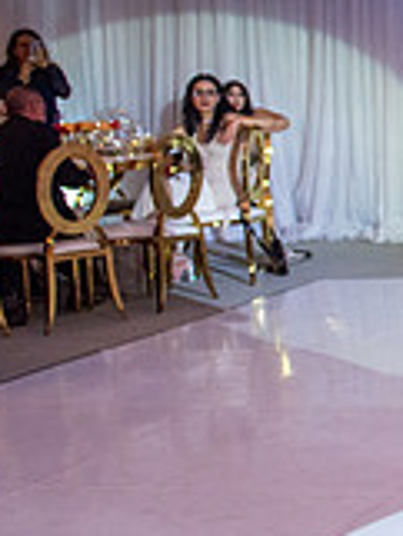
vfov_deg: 23.4
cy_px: 155
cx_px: 893
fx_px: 1287
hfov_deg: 13.9
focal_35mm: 83
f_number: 5
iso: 1000
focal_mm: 24
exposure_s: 1/125
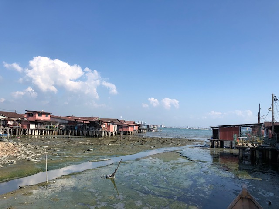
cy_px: 104
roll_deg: -3.0
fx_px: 226
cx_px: 140
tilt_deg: +6.7
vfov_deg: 49.7
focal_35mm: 28
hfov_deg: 63.4
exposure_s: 1/2404
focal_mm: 3.99
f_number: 1.8
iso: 20
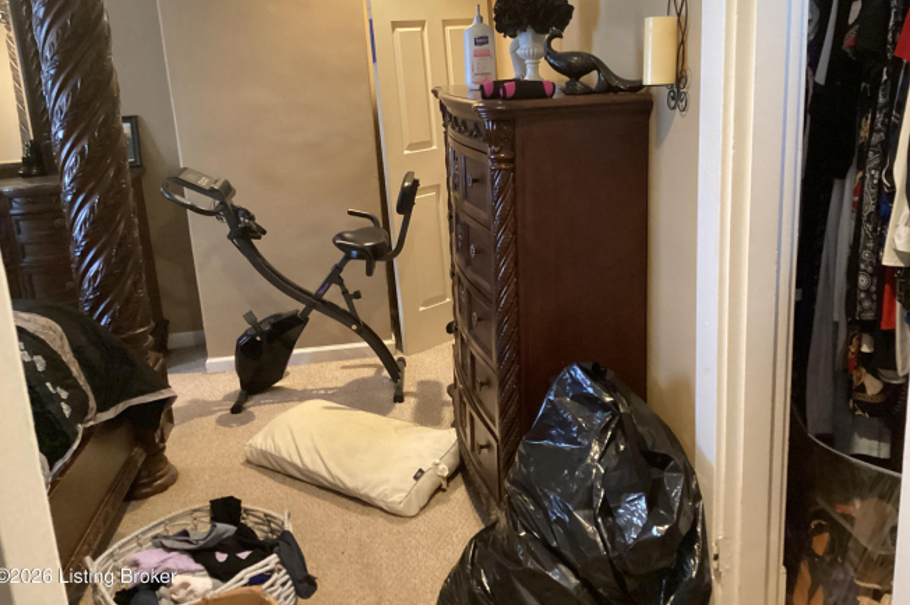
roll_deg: +3.4
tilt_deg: -12.3
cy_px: 259
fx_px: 834
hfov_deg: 57.2
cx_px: 458
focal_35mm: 33
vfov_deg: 39.8
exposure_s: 1/30
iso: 640
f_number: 2.4
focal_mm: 3.3
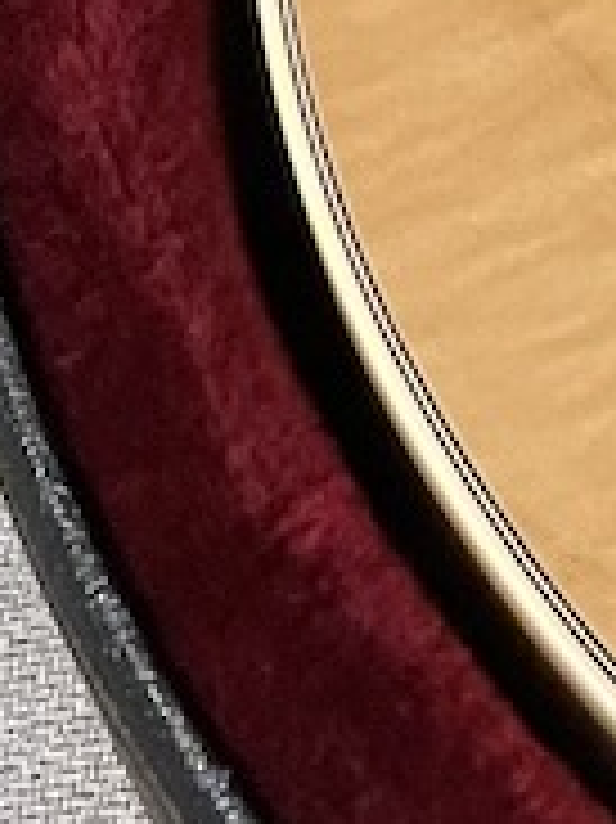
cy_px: -959
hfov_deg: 7.5
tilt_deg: -53.2
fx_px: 4323
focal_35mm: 182
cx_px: 1592
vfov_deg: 9.9
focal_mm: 5.1
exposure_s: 1/33
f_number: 1.6
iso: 500
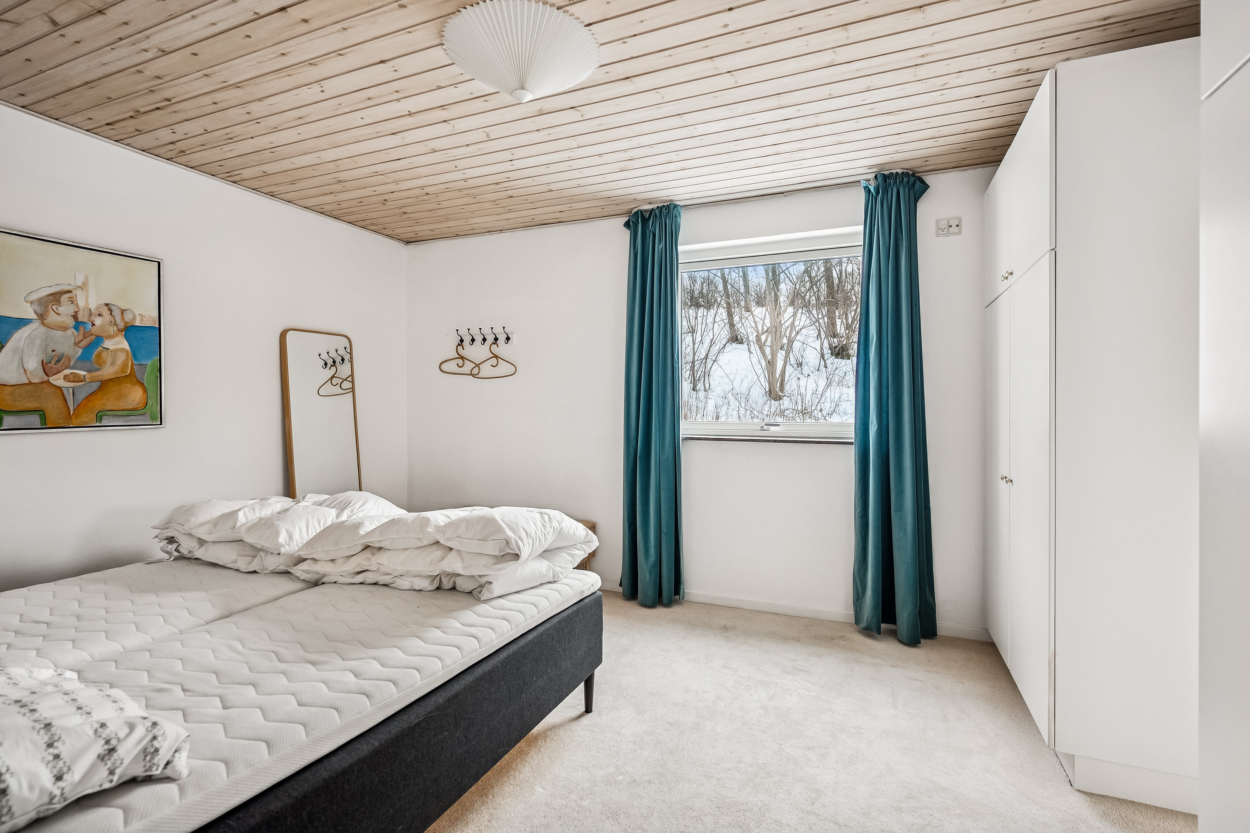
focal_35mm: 16
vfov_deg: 72.1
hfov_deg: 95.0
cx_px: 625
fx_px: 573
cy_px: 416
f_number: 4
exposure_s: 1/100
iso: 400
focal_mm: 16.5
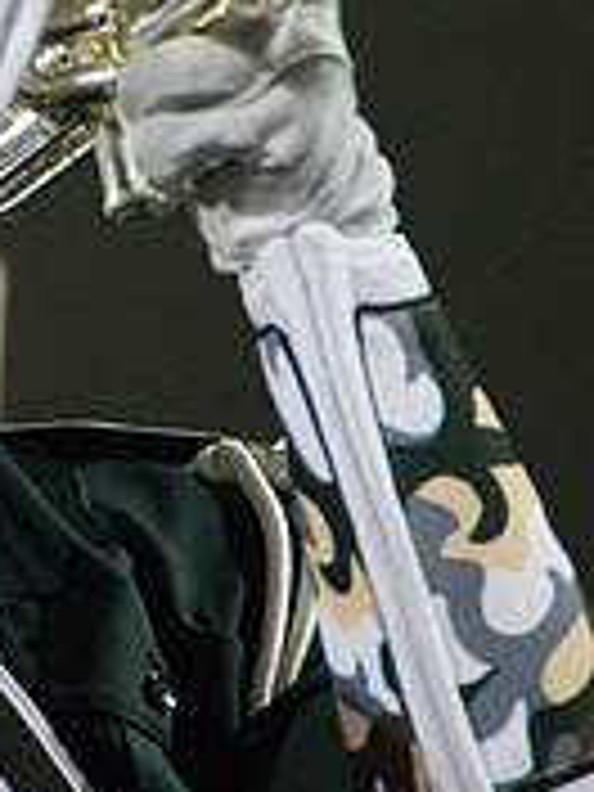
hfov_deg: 3.4
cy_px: -53
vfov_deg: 4.5
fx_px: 9998
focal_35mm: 437
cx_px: -267
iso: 12800
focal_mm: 120
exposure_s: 1/125
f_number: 5.6
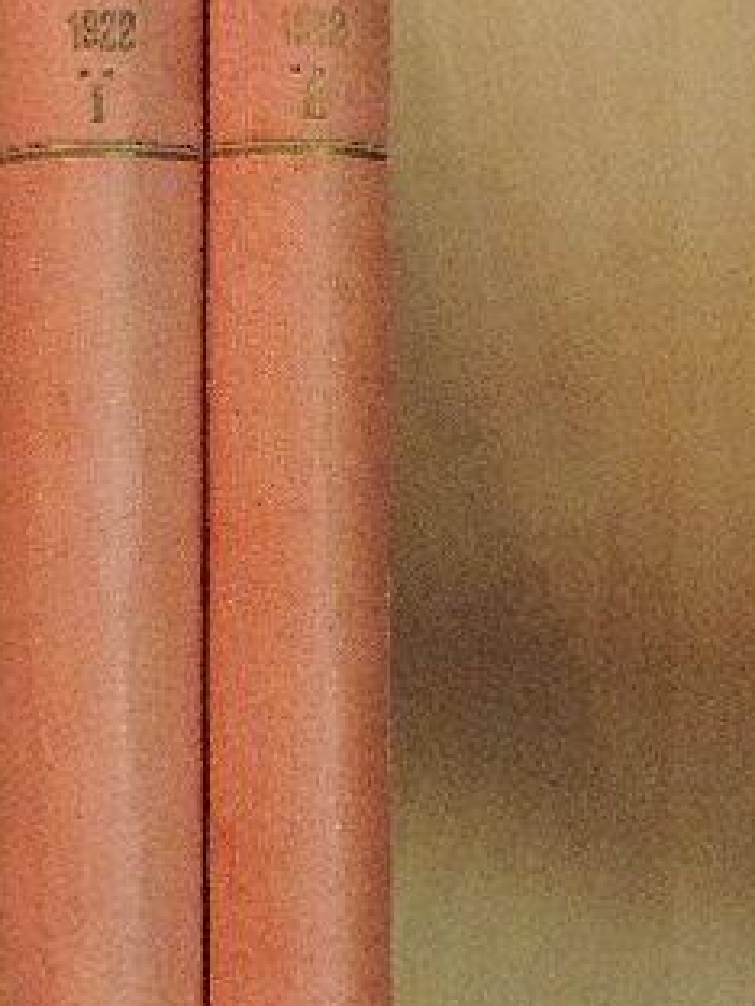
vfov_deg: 23.8
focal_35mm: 82
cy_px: 406
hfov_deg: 17.9
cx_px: 255
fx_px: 2385
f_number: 3.3
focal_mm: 7.1
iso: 1600
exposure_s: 1/80
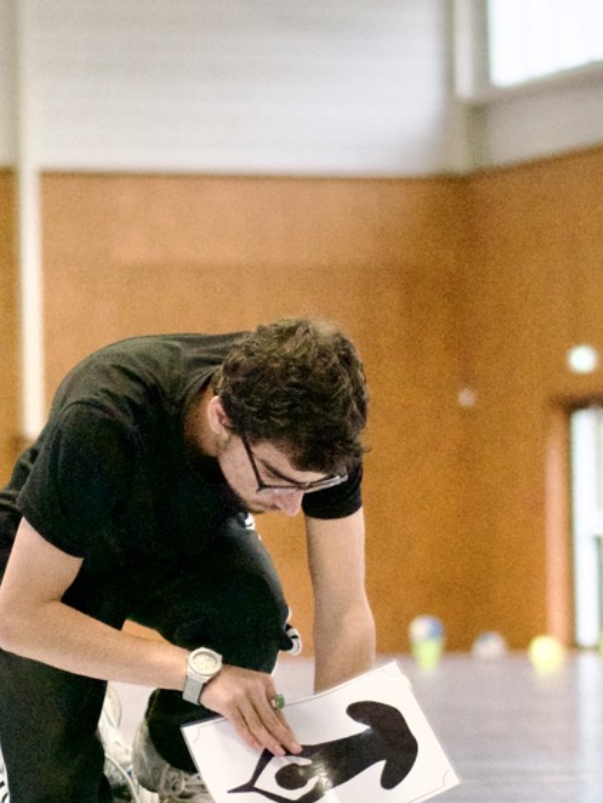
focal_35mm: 196
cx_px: 115
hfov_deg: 7.6
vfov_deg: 10.0
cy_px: 743
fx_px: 4549
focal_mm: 43
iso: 3200
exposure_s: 1/640
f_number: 1.8
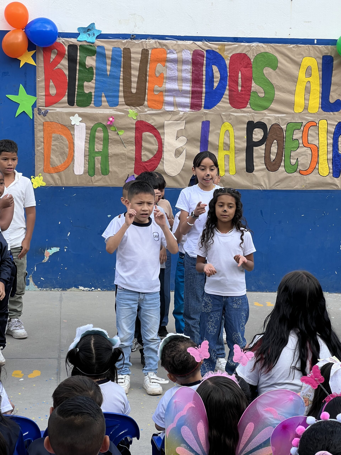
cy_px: 228
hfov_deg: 19.1
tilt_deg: -6.5
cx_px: 170
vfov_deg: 25.3
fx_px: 1011
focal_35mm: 77
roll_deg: -0.8
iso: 32
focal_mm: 9
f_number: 2.8
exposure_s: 1/201
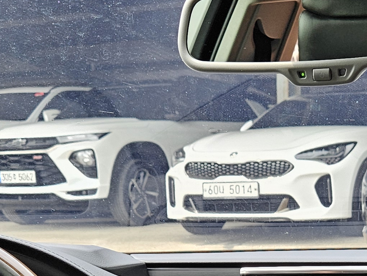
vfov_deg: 15.6
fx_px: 954
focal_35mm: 90
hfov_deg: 21.4
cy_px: 362
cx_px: 316
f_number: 1.8
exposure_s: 1/120
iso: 40
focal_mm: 5.4
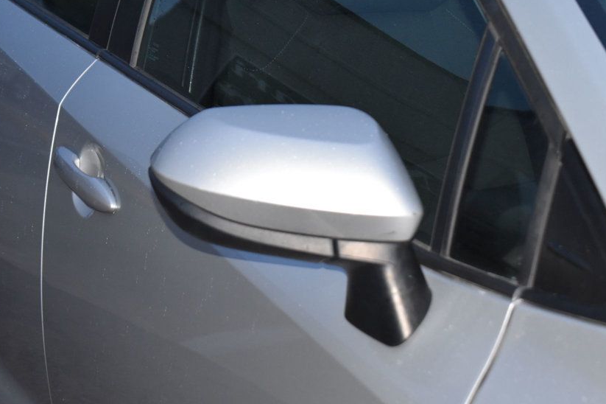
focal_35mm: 103
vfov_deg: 13.3
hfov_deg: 19.9
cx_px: 354
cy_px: 195
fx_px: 1727
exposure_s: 1/60
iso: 2000
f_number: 5.6
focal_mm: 55
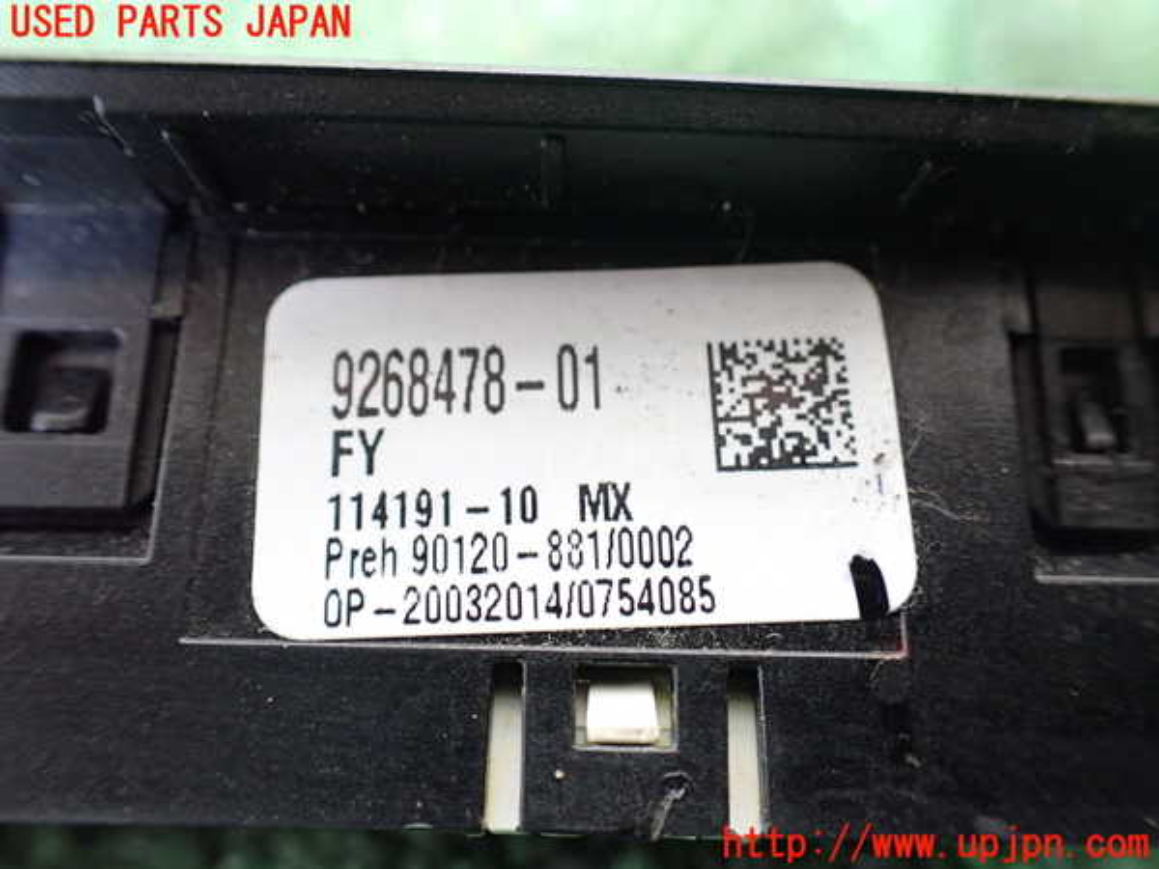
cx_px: 580
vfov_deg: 46.8
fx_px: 1004
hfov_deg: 60.0
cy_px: 434
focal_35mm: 30
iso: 800
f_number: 2.3
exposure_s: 1/80
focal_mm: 5.4
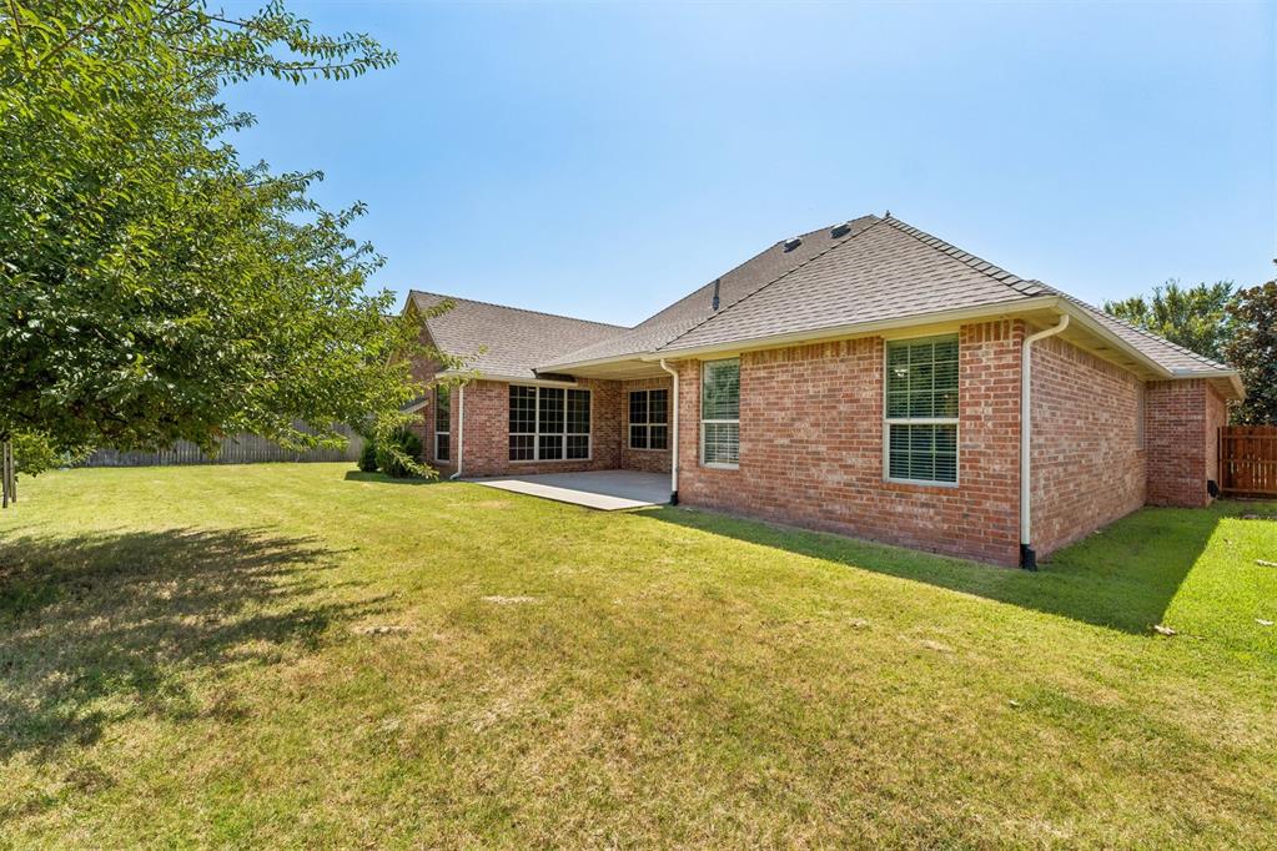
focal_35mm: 15
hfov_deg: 100.4
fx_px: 532
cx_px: 638
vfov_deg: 77.3
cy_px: 426
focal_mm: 10
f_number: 8
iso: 200
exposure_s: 1/1250
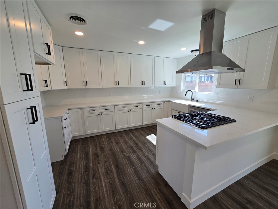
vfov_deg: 89.9
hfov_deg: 106.2
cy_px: 104
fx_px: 104
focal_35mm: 13
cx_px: 139
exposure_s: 1/135
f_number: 2.2
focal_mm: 2.2
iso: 50
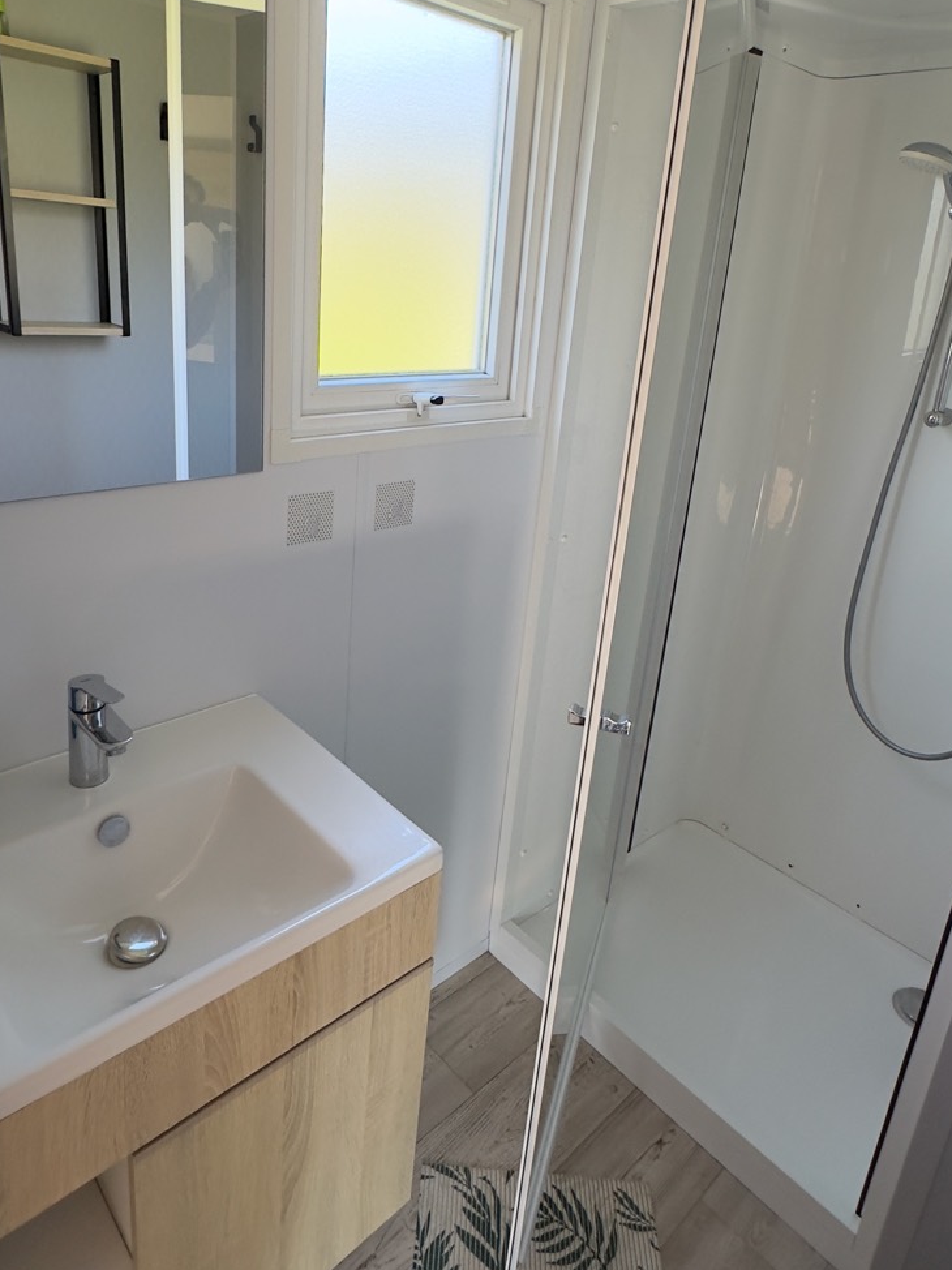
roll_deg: -5.8
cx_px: 480
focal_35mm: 23
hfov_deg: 58.9
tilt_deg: -18.2
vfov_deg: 73.3
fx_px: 844
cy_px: 523
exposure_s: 1/99
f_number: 2.2
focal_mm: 2.22
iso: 100
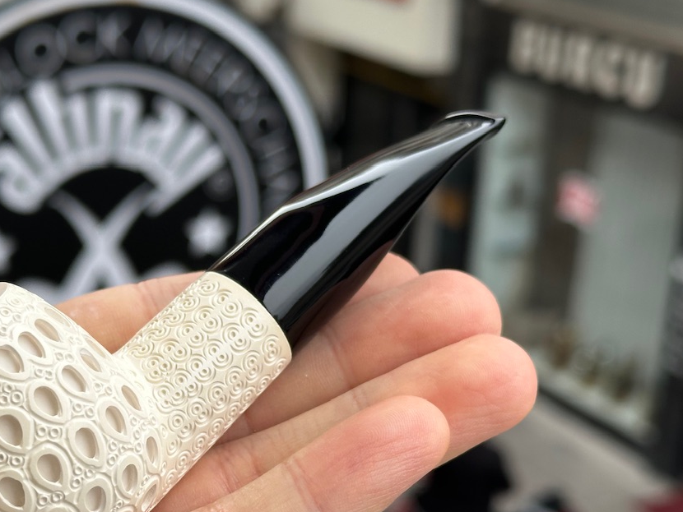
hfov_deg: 26.0
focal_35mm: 74
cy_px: 330
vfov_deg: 19.9
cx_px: 182
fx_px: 1460
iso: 64
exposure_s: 1/323
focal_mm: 6.86
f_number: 1.78
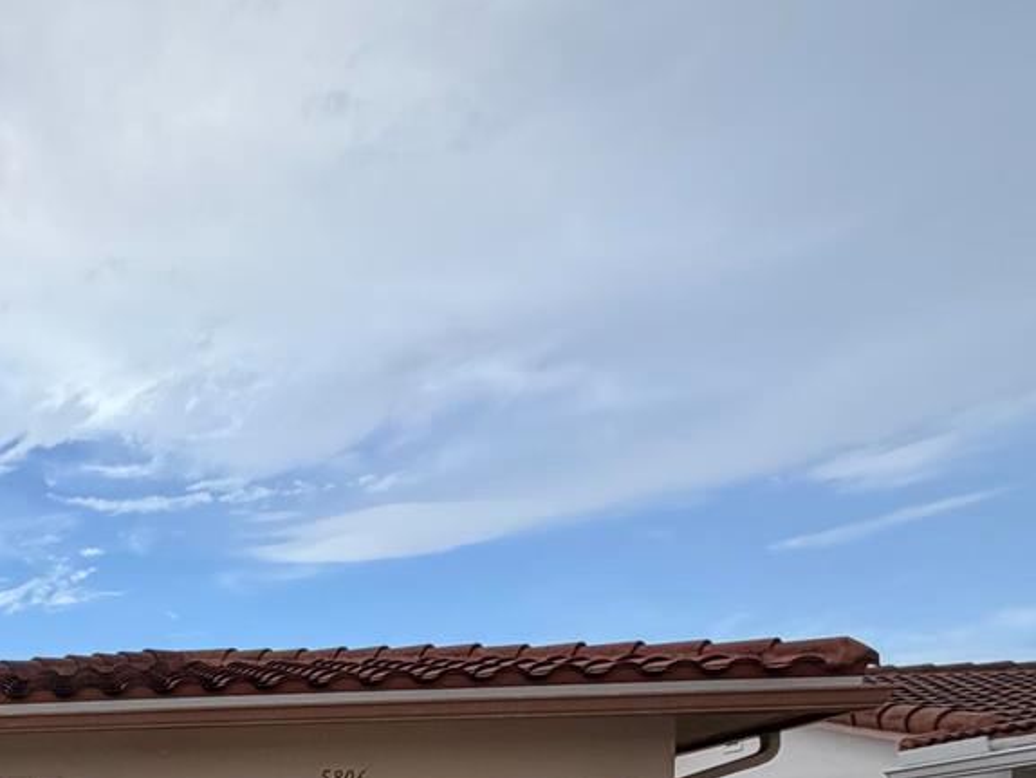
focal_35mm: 39
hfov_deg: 38.2
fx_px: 1168
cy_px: 906
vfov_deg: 31.5
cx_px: -146
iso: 32
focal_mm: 2.22
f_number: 2.2
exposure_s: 1/770
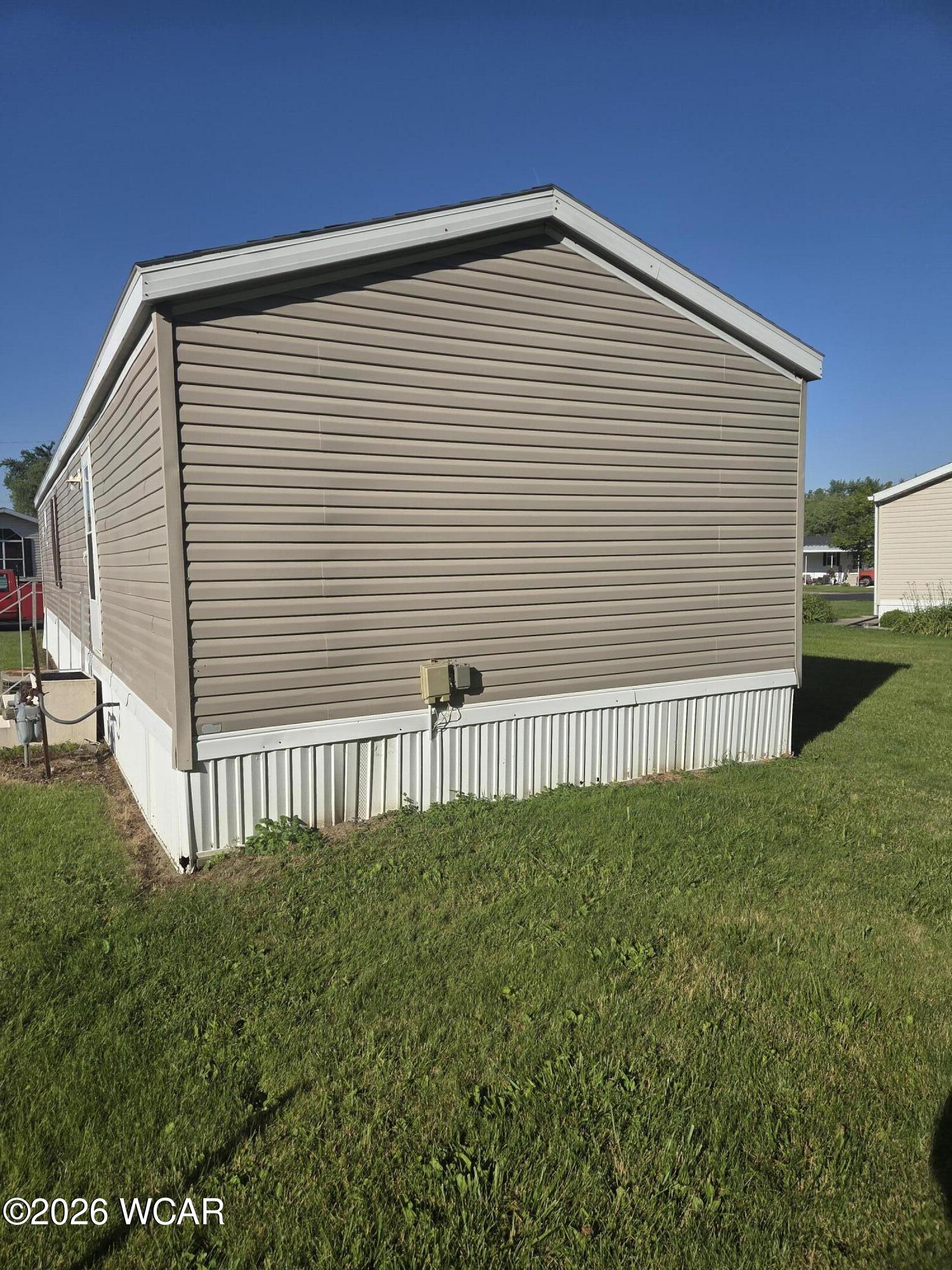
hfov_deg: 58.9
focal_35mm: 23
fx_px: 843
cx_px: 476
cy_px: 635
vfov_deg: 73.9
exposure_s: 1/7891
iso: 64
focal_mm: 5.4
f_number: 1.8
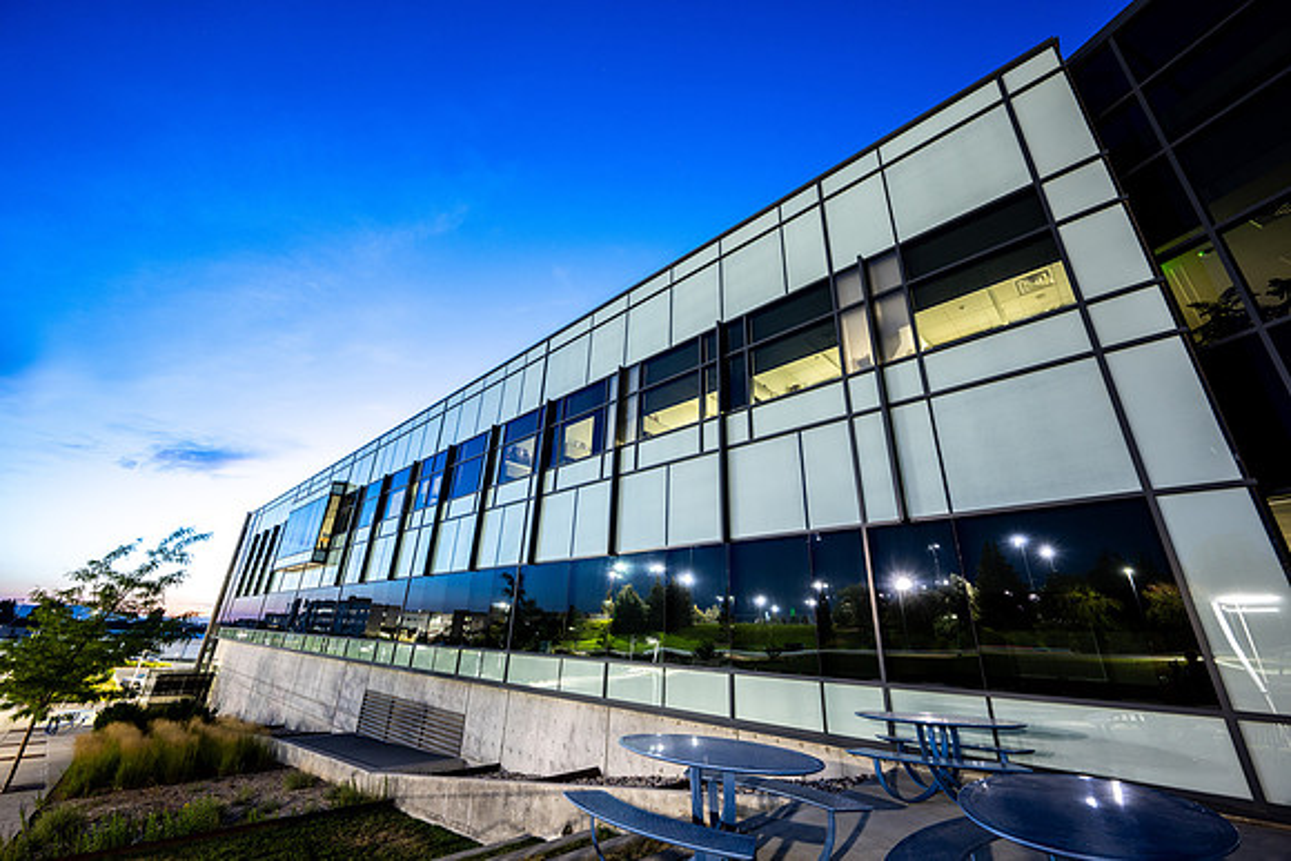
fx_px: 502
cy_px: 430
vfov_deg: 81.2
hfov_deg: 104.2
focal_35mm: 14
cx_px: 646
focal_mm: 14
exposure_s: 10
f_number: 8
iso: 100
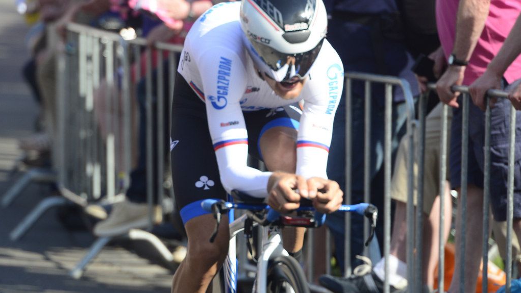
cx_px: 260
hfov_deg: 5.1
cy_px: 141
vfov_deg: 2.9
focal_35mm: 420
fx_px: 5801
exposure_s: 1/1000
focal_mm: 400
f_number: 7.1
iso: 1000
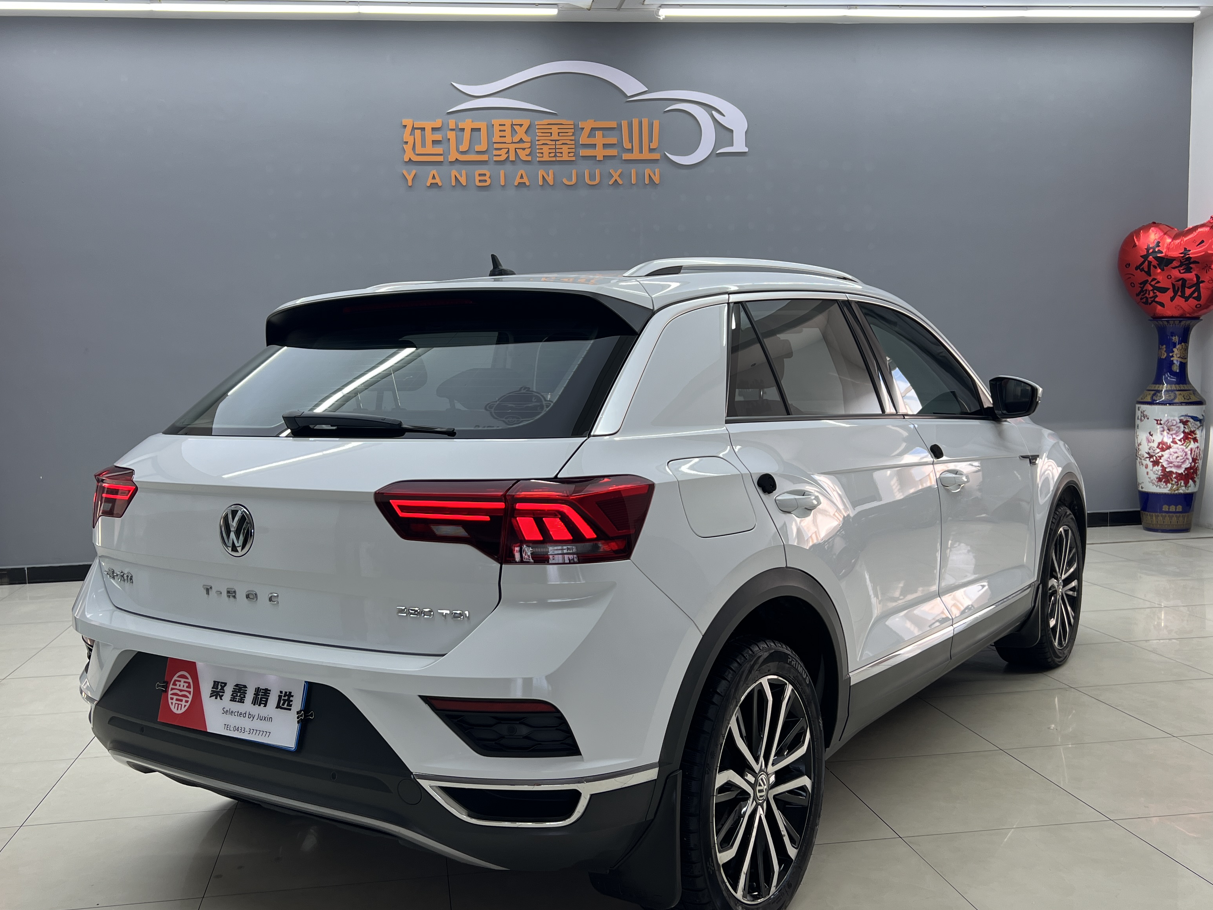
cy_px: 475
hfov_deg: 53.9
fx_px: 1191
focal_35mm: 34
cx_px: 566
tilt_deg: -6.4
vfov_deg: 41.8
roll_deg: +1.9
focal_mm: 5.7
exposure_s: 1/152
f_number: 1.5
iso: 40
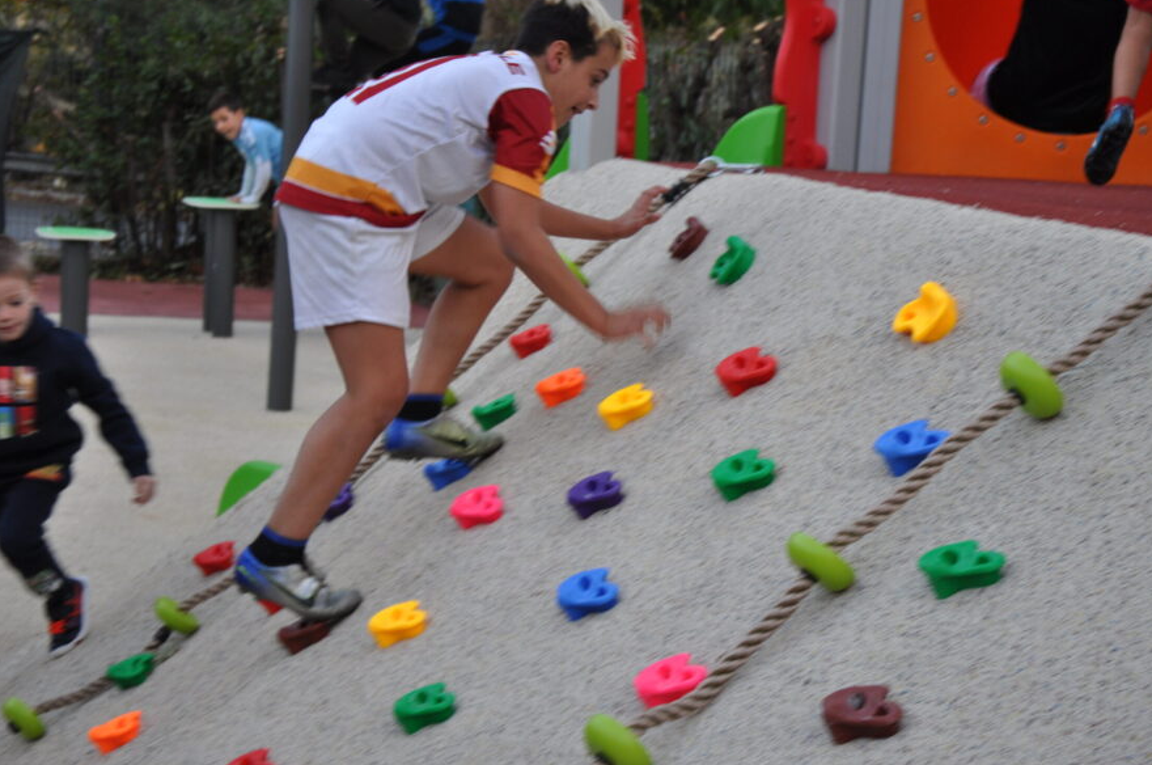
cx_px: 644
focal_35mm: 79
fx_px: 2511
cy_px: 363
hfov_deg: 25.8
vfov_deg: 17.3
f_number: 4.8
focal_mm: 45
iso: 400
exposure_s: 1/80
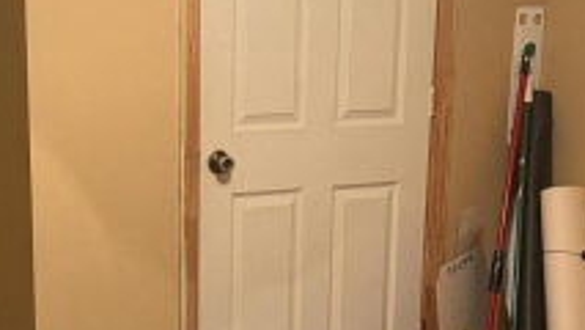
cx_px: 277
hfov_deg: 25.9
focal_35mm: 82
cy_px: 309
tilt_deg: -13.4
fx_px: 1272
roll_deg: -1.1
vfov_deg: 14.6
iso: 500
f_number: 1.78
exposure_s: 1/60
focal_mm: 6.76
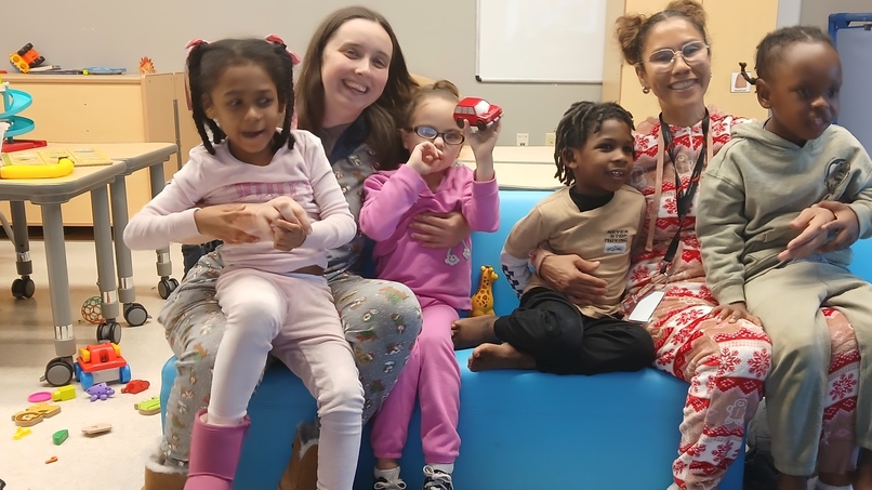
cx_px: 504
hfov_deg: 55.1
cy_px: 255
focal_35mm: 36
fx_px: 832
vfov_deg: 32.8
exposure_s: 1/60
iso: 200
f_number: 1.8
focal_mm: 3.98
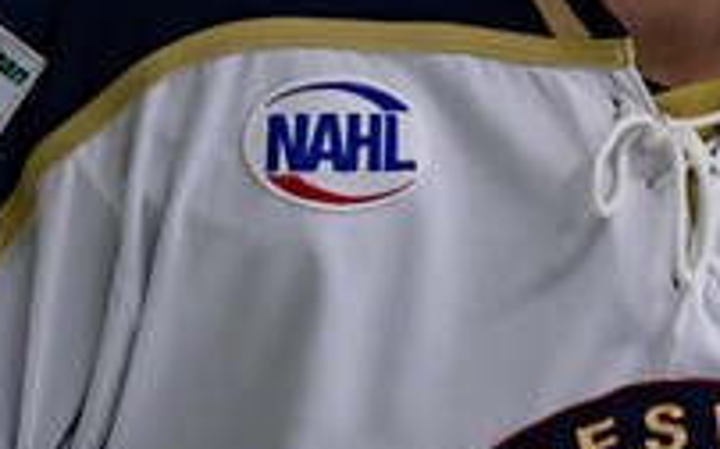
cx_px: 182
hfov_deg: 2.1
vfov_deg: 1.3
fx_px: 19376
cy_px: -36
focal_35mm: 988
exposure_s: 1/800
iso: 800
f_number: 3.2
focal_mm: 190
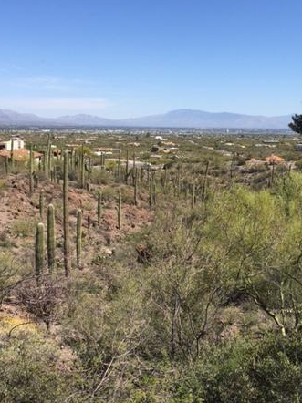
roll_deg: -0.3
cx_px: 149
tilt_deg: -10.0
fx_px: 489
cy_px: 215
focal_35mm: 42
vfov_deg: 44.8
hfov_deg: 34.3
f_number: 2.2
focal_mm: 4.15
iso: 32
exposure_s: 1/2198
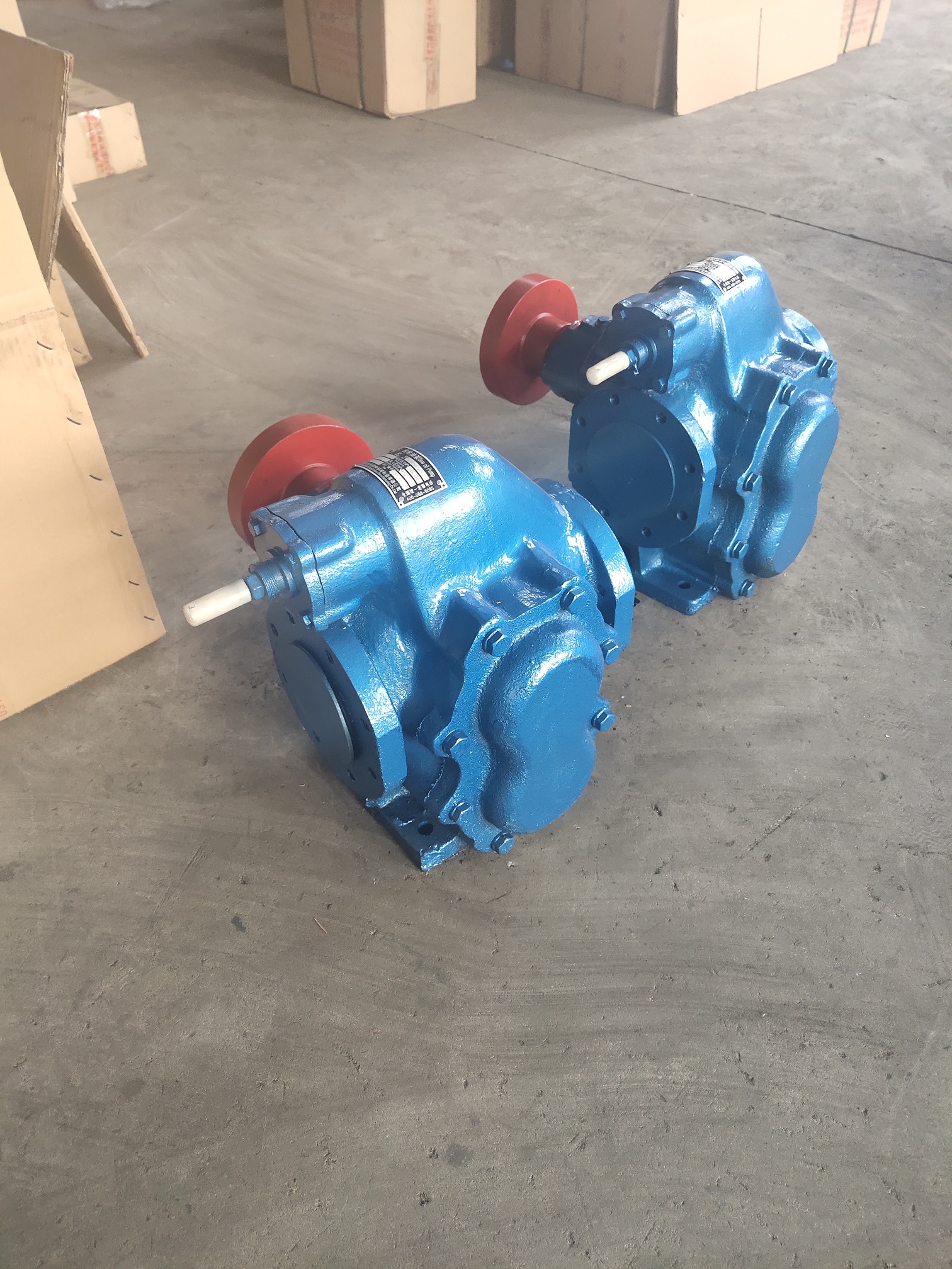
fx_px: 1063
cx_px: 476
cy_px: 634
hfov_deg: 48.2
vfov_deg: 61.7
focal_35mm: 29
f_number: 1.8
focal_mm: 4.27
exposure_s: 1/50
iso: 199
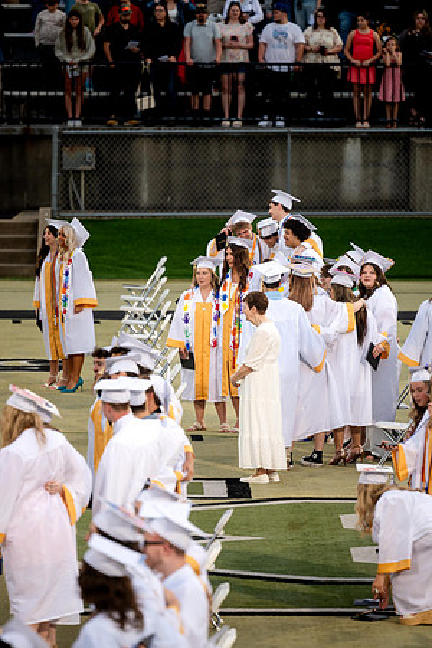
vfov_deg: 6.6
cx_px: 221
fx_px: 5595
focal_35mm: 311
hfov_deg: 4.4
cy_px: 315
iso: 640
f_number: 2.8
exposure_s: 1/500
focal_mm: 200
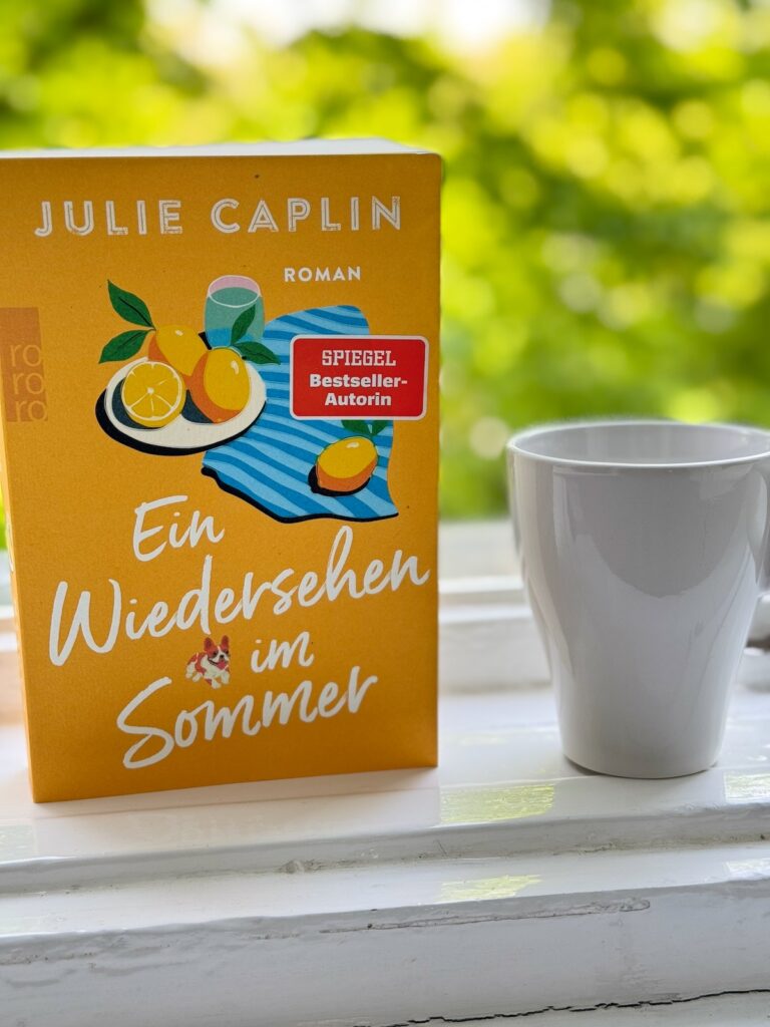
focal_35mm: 48
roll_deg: +1.7
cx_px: 385
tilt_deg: -14.0
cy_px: 514
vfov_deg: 39.7
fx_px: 1424
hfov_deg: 30.3
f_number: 1.78
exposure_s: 1/121
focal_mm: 6.76
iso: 80
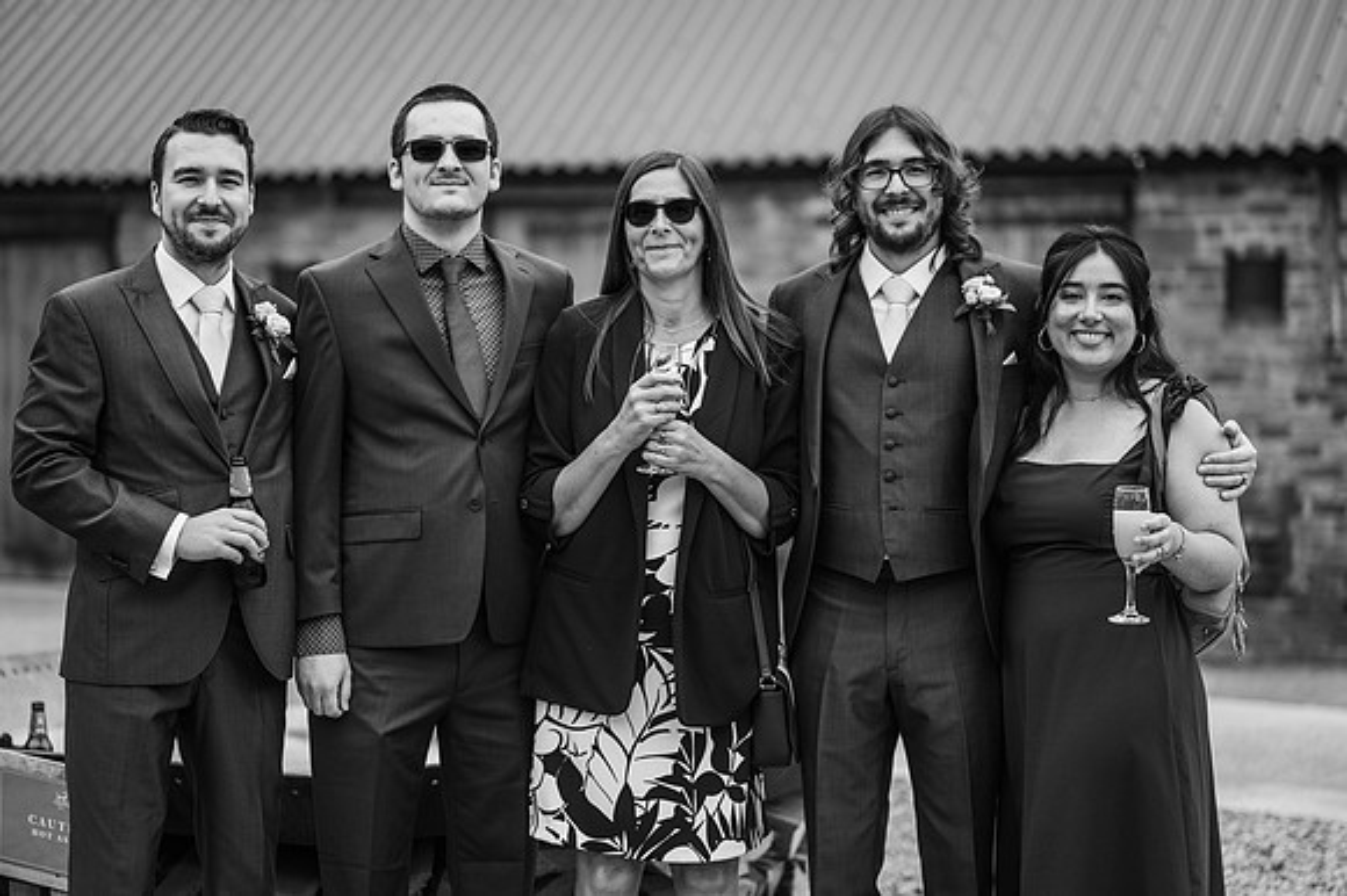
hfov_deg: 23.9
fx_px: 3178
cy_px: 448
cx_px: 674
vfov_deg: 16.1
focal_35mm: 85
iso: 100
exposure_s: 1/1600
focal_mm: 85
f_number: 2
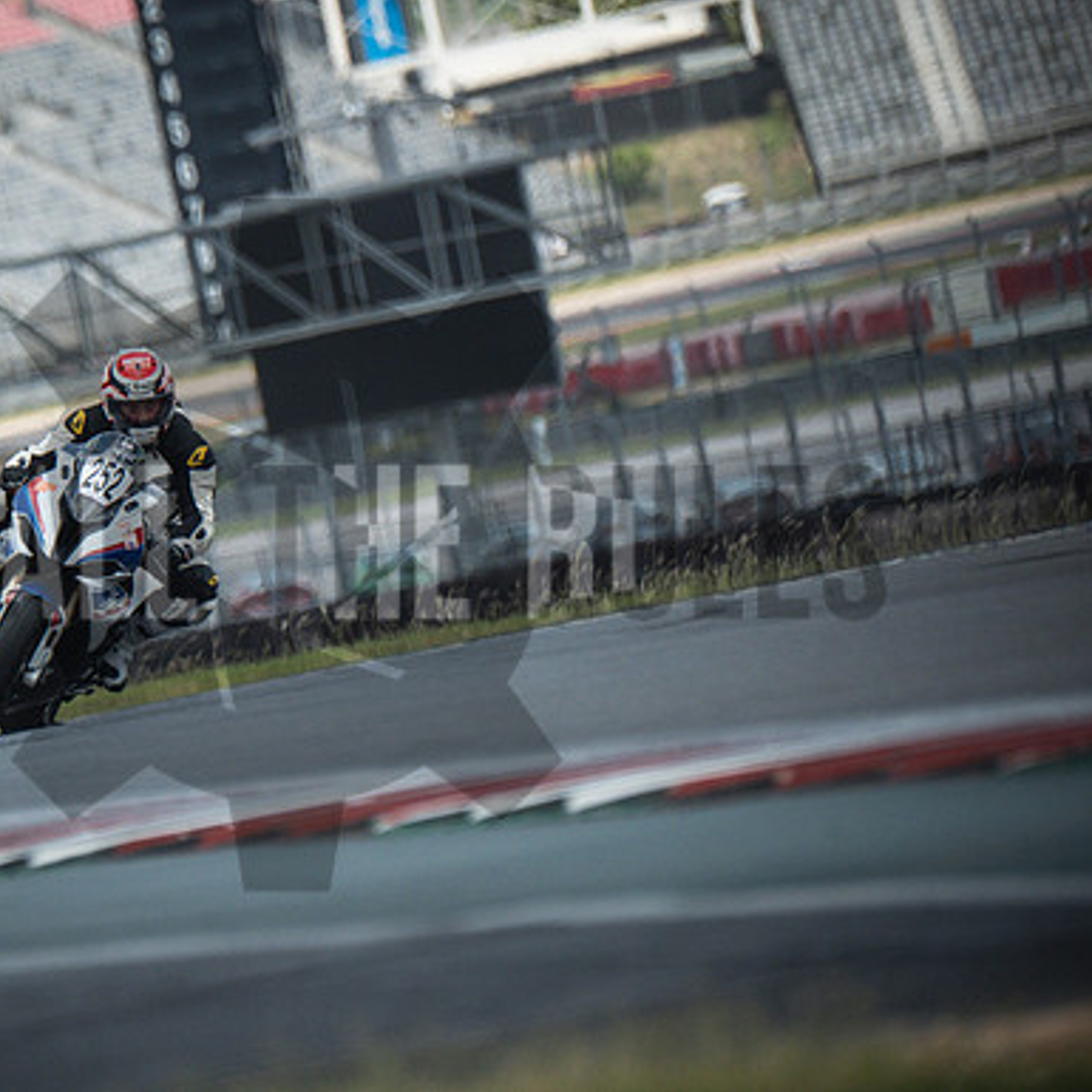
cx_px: 286
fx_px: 27446
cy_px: 546
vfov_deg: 2.3
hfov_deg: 2.3
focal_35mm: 769
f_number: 5.6
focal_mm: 400
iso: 1250
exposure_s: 1/2000
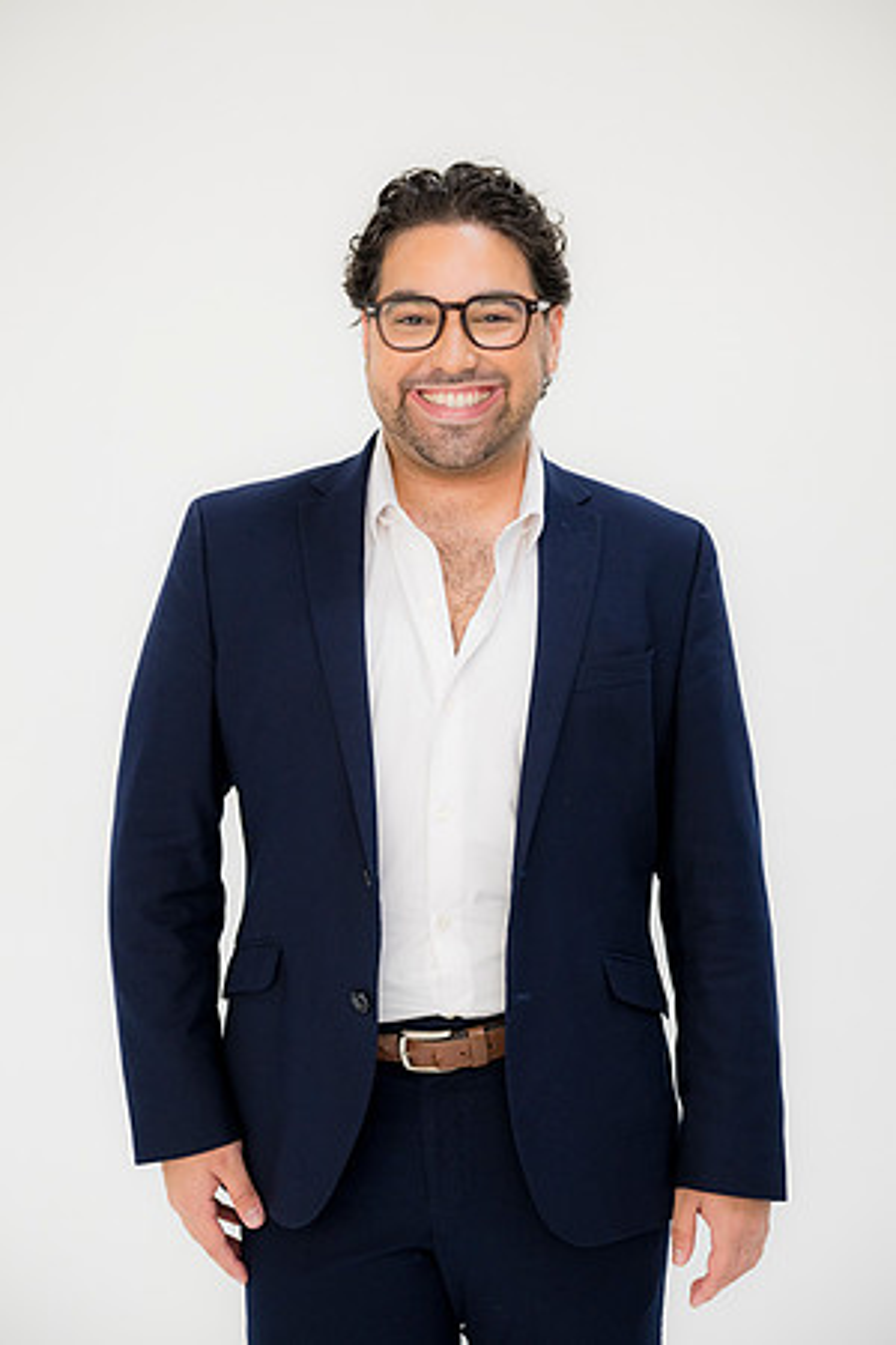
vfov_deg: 27.0
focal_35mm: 75
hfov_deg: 18.2
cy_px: 672
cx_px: 448
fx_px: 2800
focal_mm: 75
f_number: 3.2
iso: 800
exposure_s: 1/125
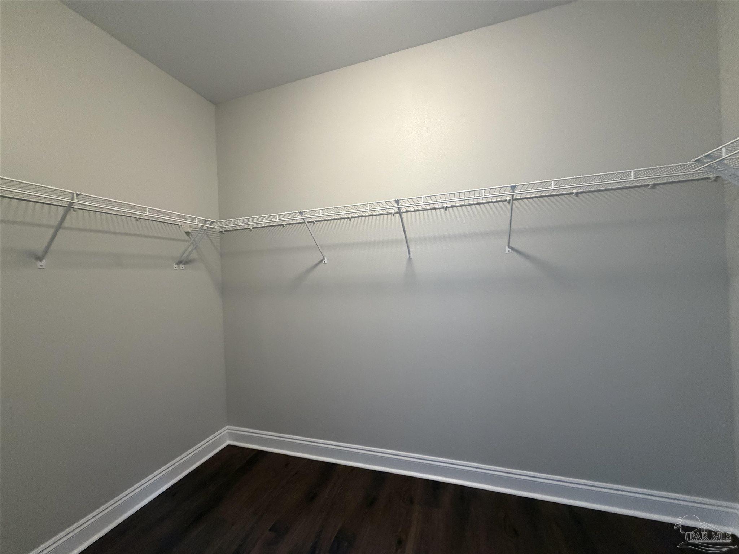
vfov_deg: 85.7
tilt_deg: -0.3
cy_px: 277
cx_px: 370
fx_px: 299
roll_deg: +1.9
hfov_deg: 102.1
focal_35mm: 14
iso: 500
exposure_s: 1/60
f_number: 2.2
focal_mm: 2.22
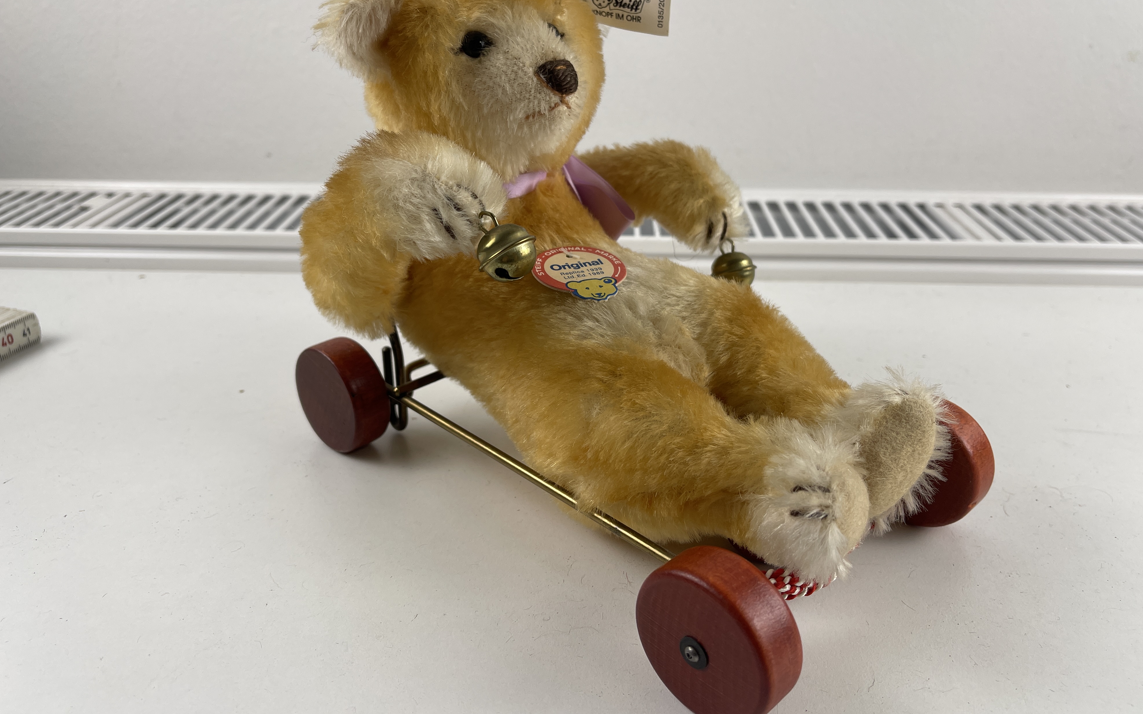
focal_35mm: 27
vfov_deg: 45.9
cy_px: 312
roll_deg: -0.1
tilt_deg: -24.8
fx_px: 841
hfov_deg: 68.4
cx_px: 569
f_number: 1.6
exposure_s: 1/197
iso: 32
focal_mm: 5.1
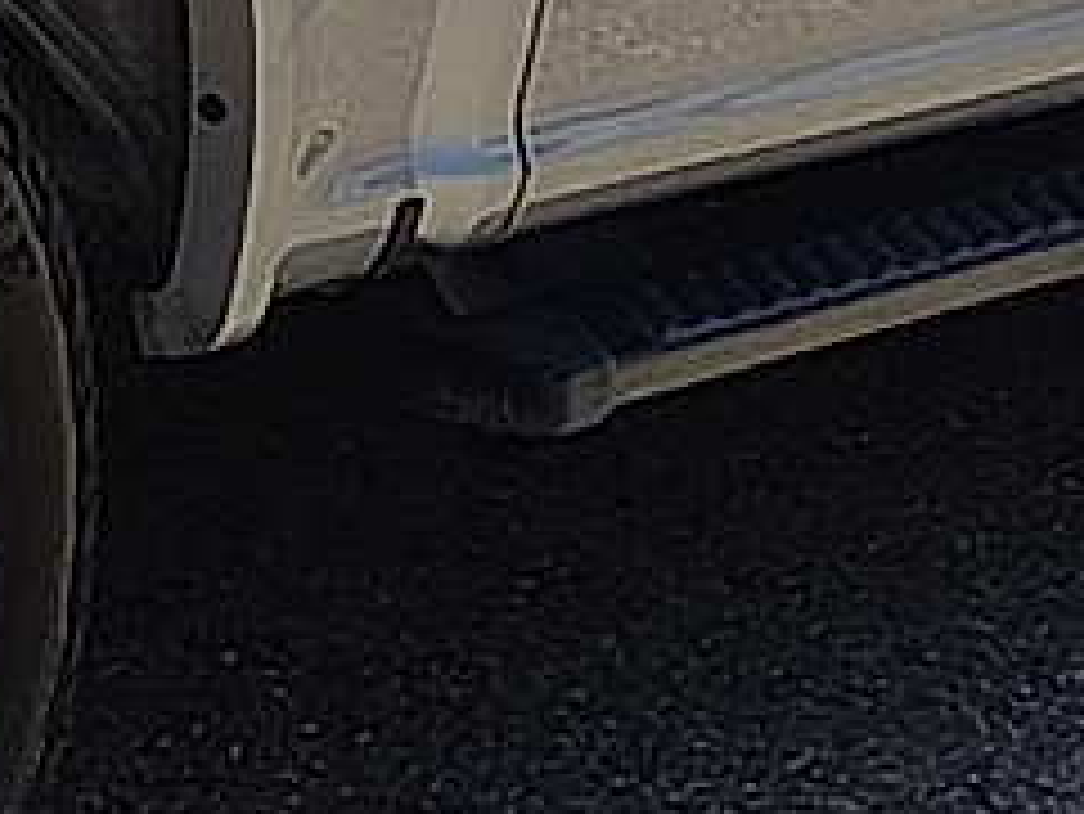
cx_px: -931
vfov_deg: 5.0
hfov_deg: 6.6
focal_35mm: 292
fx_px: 9149
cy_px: -657
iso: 78
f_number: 1.8
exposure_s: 1/10000
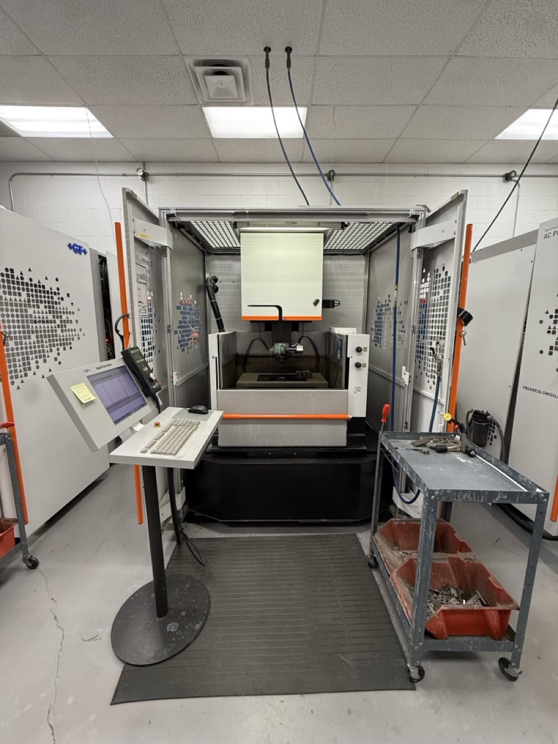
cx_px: 279
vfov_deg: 102.1
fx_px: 301
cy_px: 372
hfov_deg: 85.7
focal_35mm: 14
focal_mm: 2.2
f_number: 2.2
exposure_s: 1/60
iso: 200
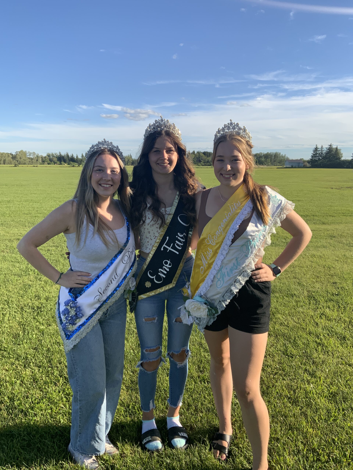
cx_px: 176
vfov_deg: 61.7
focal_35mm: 29
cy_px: 235
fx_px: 394
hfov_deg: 48.2
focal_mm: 3
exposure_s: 1/1098
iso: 16
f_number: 1.8
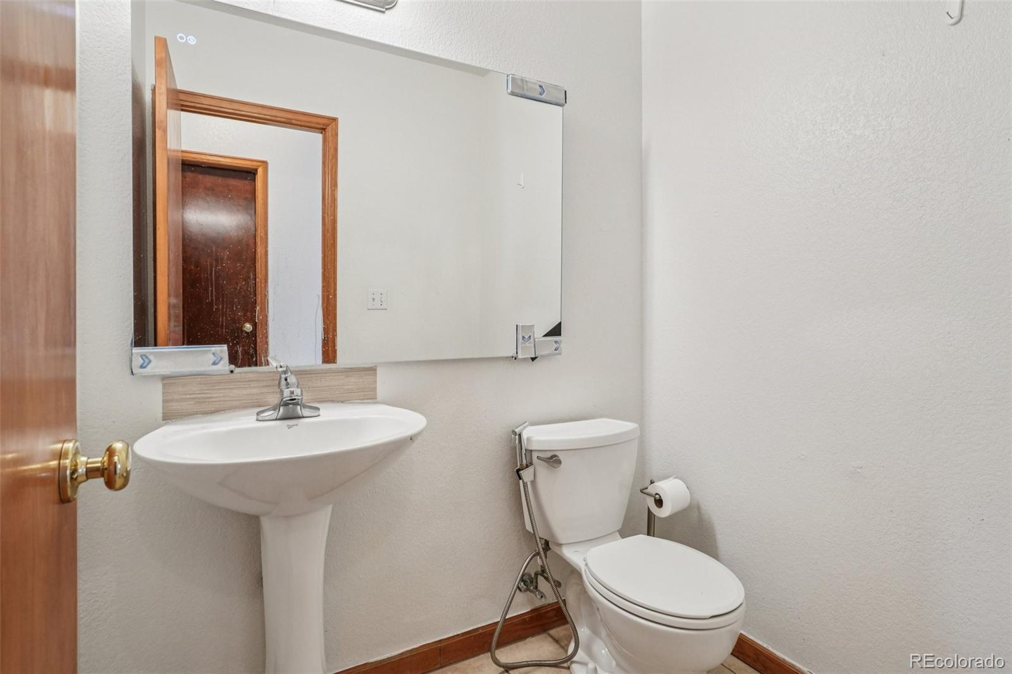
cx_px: 506
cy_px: 337
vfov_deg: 67.4
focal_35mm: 18
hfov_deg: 90.0
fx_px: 506
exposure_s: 1/30
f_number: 8
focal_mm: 12
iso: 500
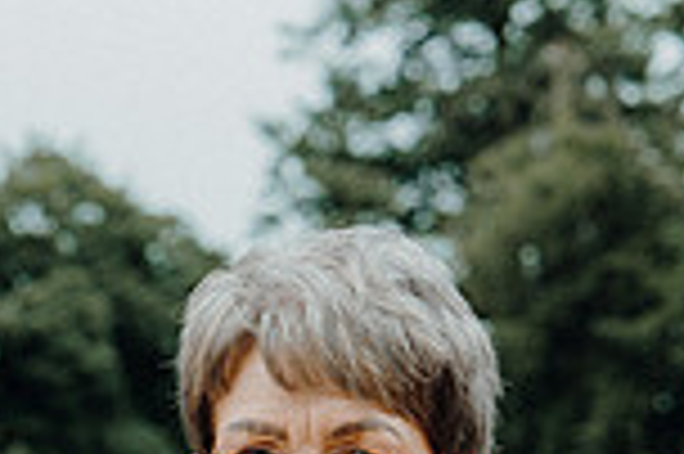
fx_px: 4707
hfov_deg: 8.3
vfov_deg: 5.4
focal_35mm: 248
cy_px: 847
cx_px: 4
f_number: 5
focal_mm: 65
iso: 125
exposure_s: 1/160
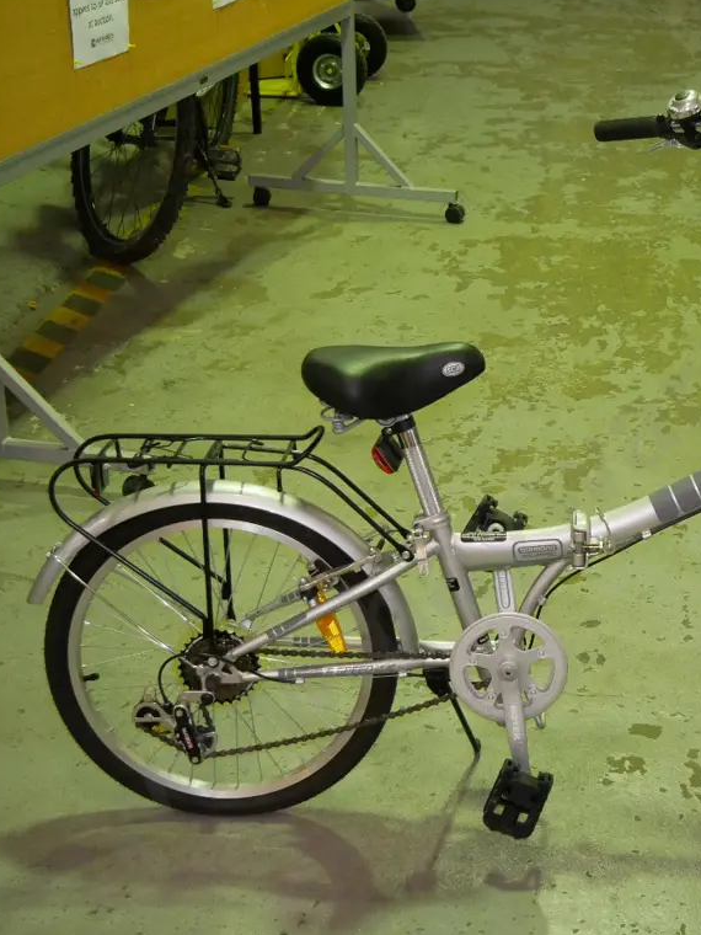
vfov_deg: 31.2
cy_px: 467
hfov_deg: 23.2
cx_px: 596
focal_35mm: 62
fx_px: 1674
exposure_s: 1/160
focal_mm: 23
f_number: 4.3
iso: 3200
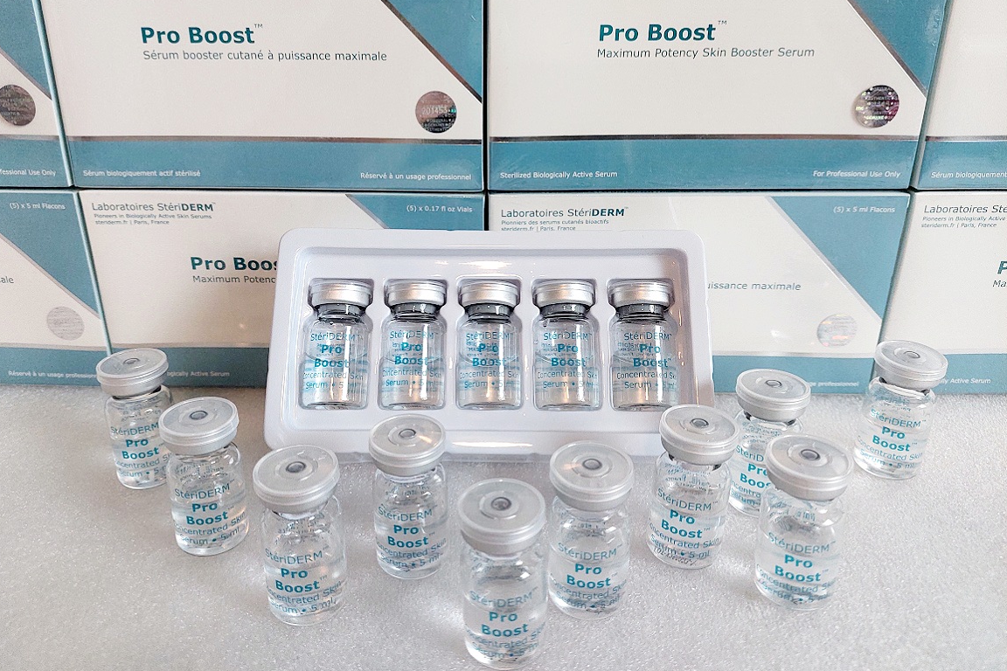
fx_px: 727
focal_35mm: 26
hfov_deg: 69.4
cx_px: 483
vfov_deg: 49.5
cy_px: 299
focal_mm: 5.23
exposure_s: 1/120
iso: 200
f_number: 1.8
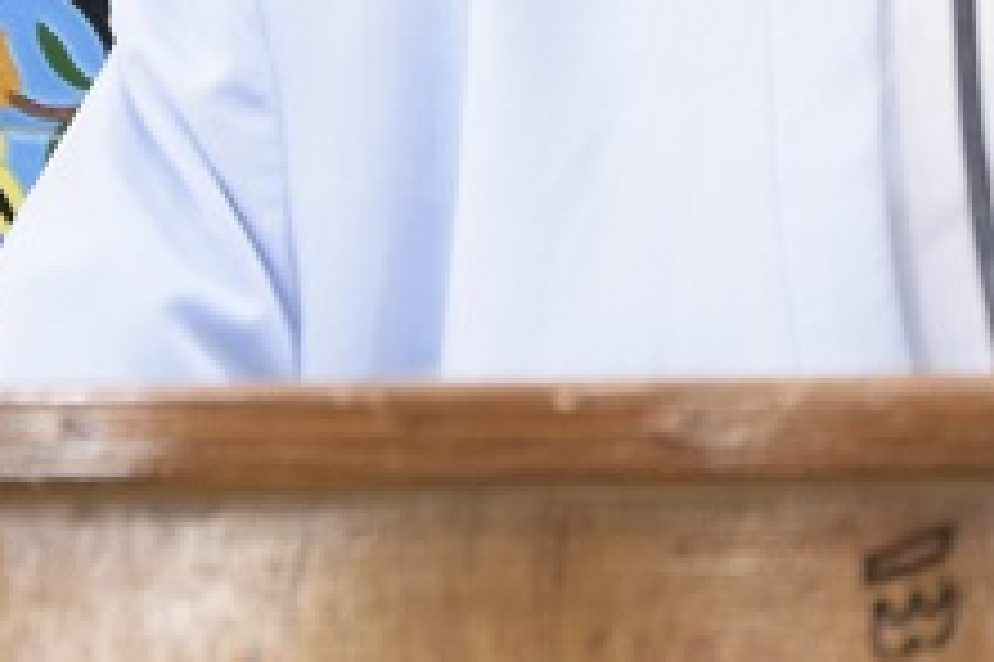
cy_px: -662
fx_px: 13105
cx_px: 1106
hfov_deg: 4.3
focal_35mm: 475
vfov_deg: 2.9
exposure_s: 1/20
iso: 800
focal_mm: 70
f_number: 5.3
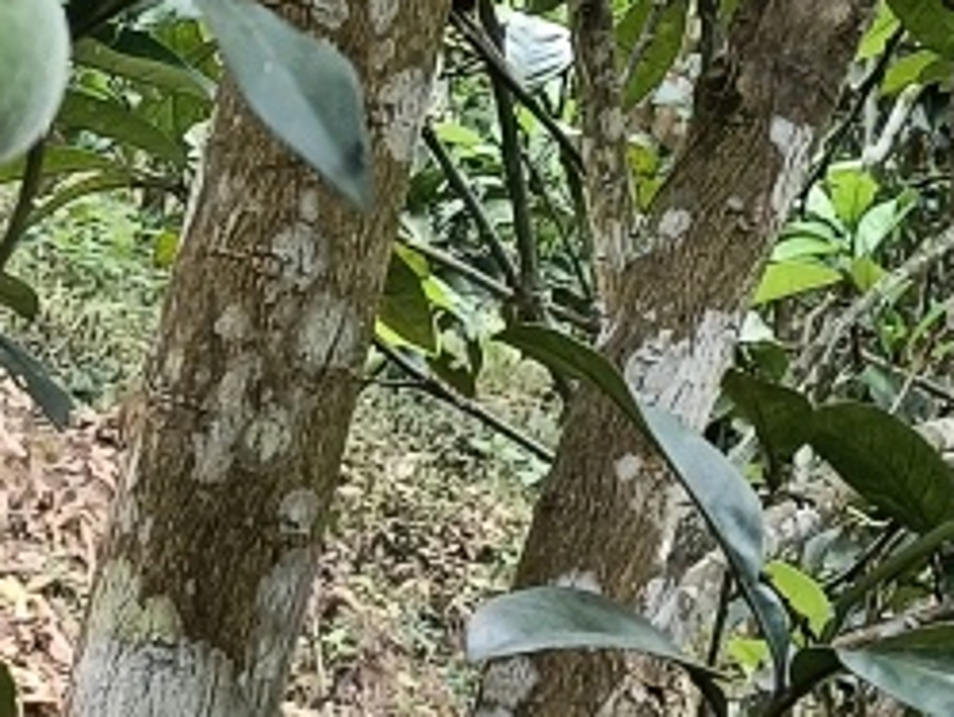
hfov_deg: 13.1
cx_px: 375
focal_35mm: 151
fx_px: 4163
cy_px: 58
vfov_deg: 9.8
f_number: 1.7
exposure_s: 1/50
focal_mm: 4.7
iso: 158
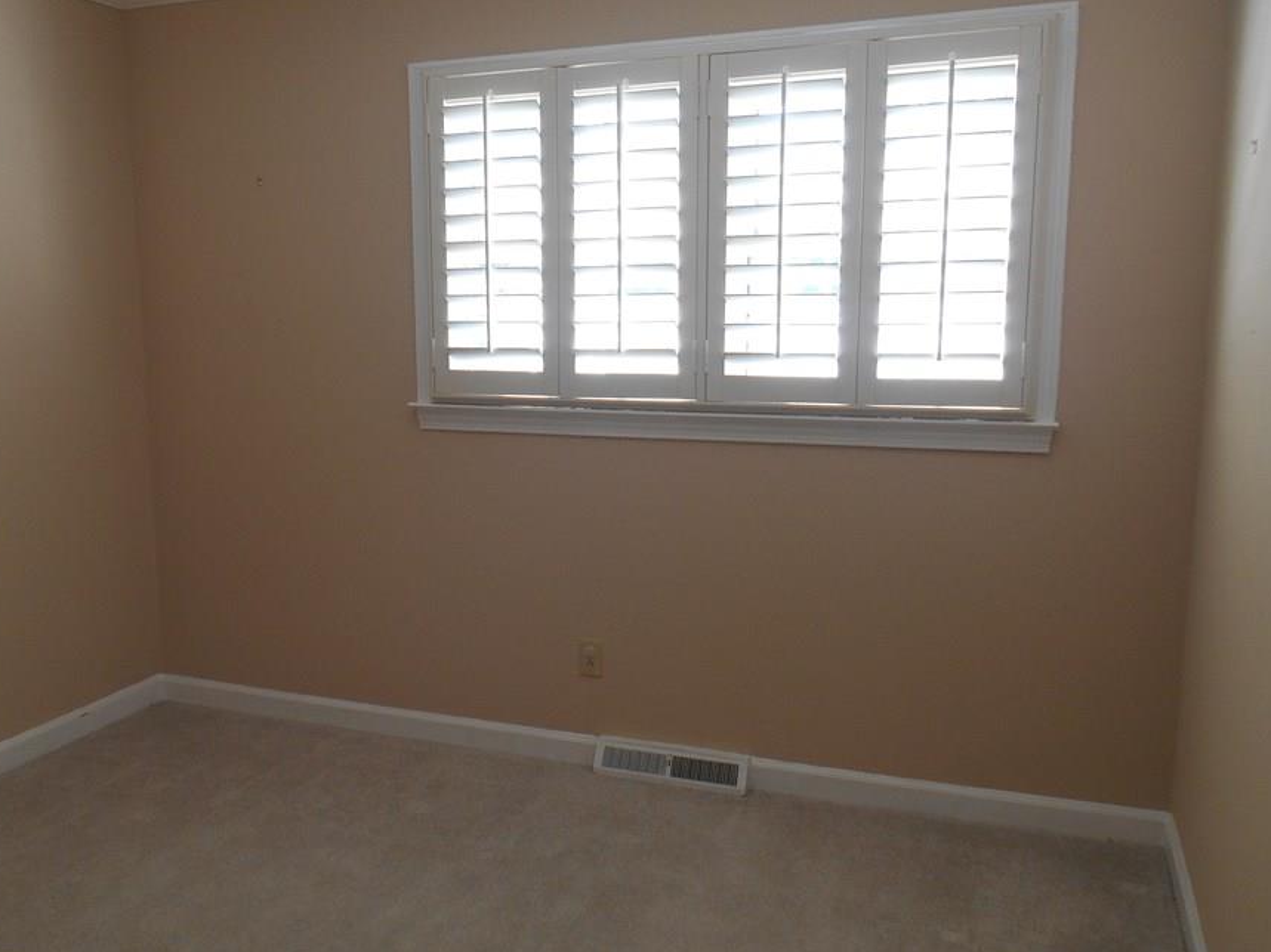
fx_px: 1138
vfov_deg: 45.4
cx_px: 546
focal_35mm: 31
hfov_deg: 58.1
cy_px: 494
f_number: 3.4
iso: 140
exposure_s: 1/30
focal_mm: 4.7
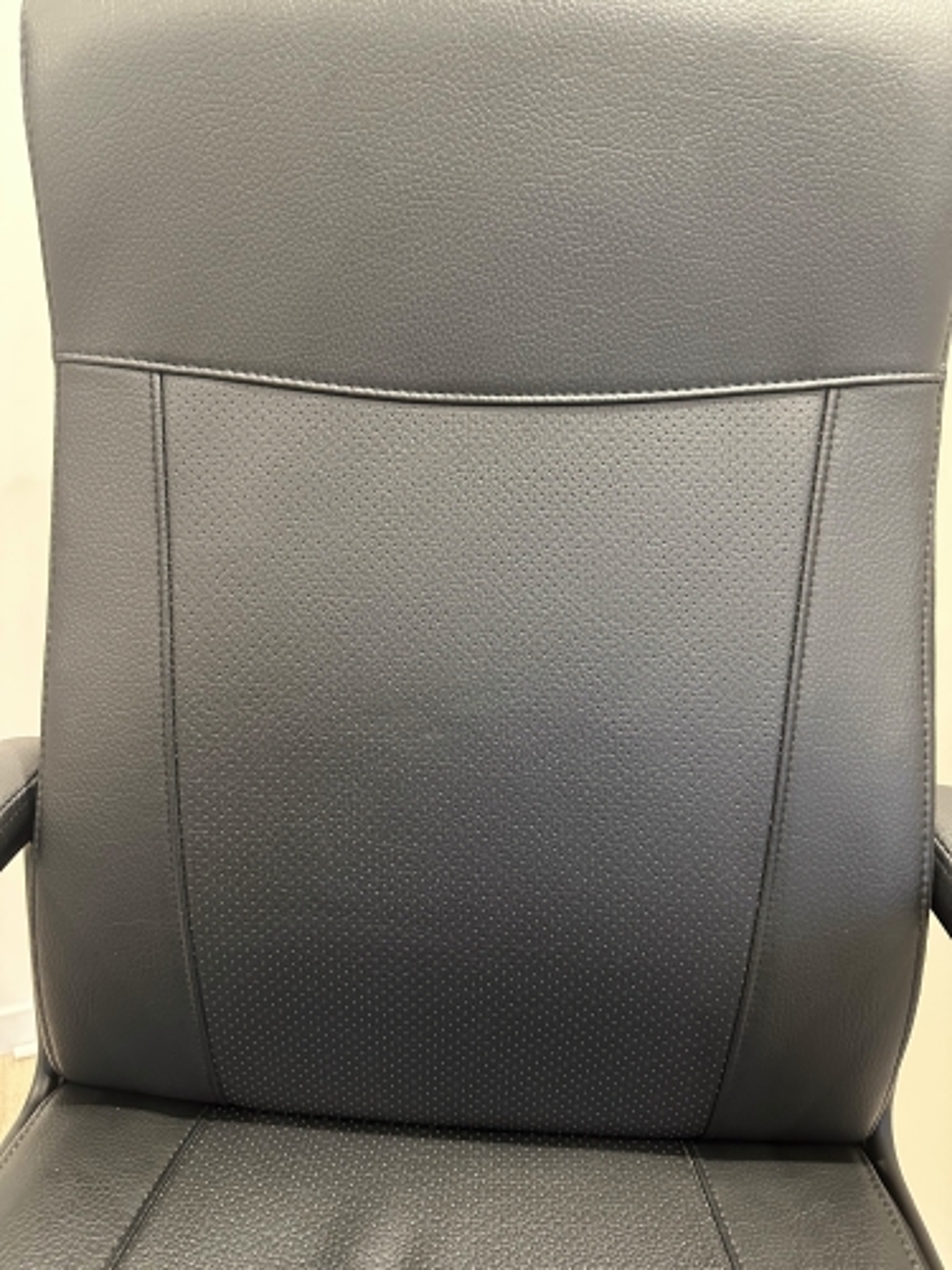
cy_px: 635
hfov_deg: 56.8
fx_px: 880
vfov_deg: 71.6
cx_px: 476
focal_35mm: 24
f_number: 1.78
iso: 800
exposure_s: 1/33
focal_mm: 6.86
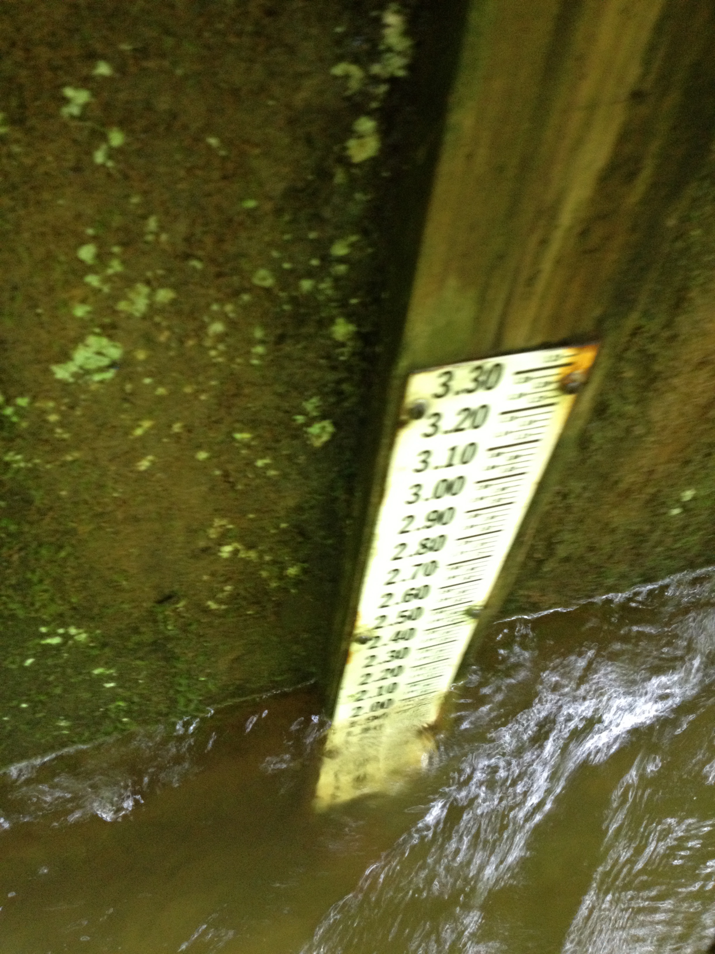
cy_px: 477
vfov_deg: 52.6
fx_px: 964
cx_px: 358
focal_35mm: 35
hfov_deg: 40.7
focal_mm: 4.28
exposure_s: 1/20
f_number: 2.4
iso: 320
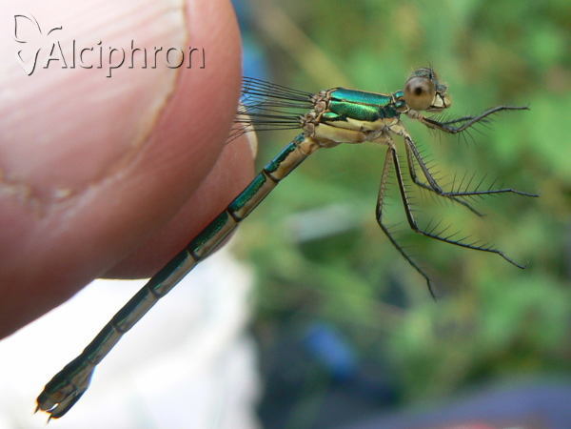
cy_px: 214
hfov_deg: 51.4
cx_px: 286
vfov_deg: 39.7
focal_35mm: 36
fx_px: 594
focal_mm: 6
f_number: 4
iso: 80
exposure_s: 1/125
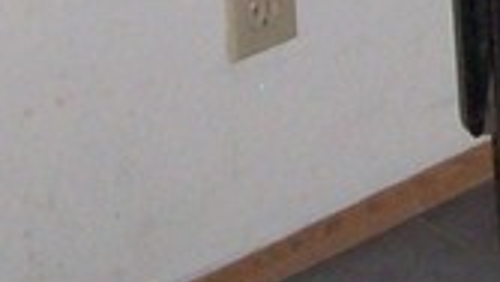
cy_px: -492
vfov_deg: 4.9
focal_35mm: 240
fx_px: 3182
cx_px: 910
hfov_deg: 8.6
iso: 140
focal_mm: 5.9
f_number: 4.5
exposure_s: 1/64
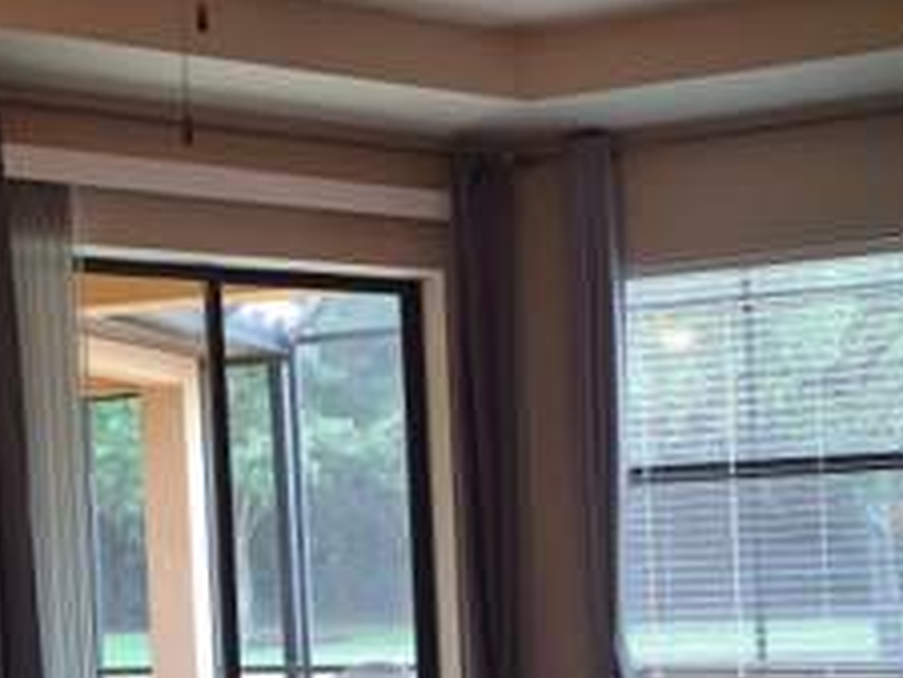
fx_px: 1279
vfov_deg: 29.2
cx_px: 482
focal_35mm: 49
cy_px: 520
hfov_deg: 38.9
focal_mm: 5.54
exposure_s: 1/40
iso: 80
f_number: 1.8
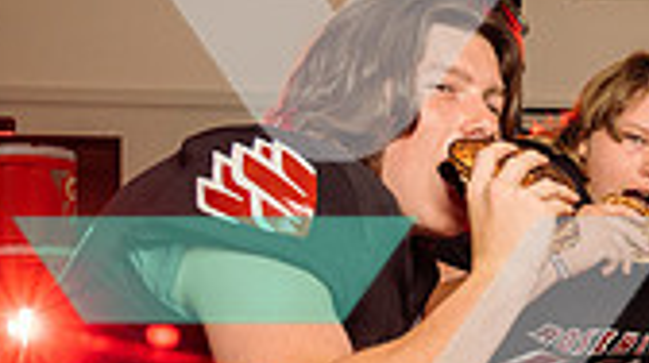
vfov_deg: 13.5
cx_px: 997
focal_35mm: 87
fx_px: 1495
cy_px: 423
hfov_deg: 20.6
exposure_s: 1/250
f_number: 6.3
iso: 250
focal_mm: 24
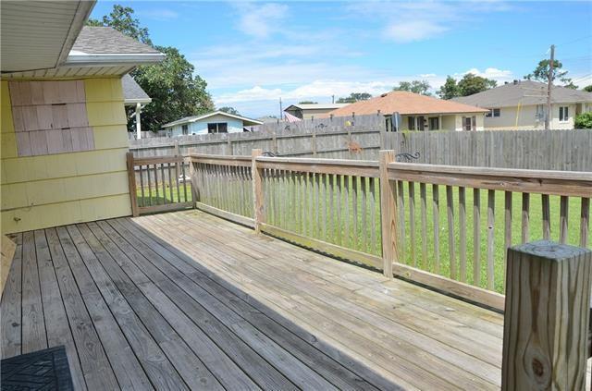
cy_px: 196
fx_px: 443
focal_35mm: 27
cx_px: 296
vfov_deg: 47.7
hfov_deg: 67.5
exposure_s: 1/250
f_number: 8
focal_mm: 18
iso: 100
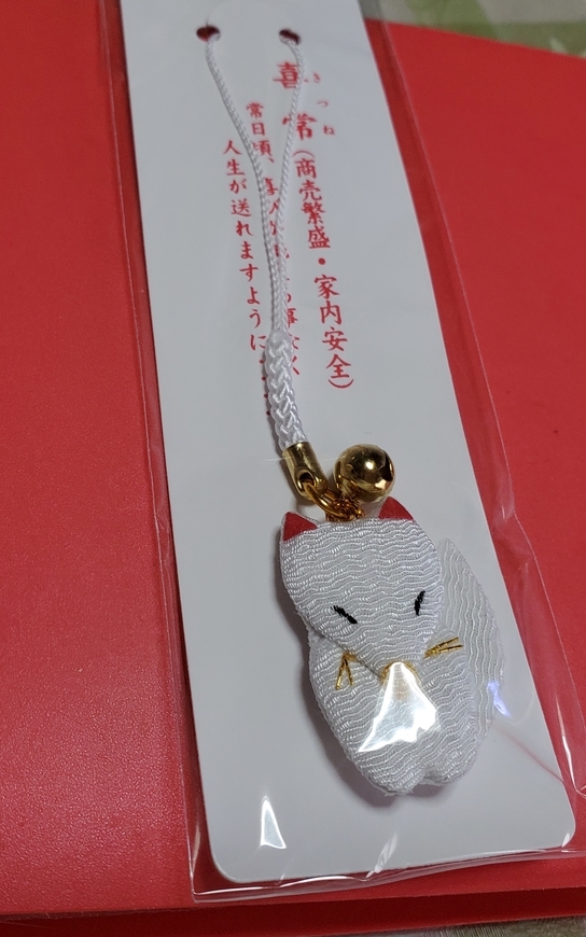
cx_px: 239
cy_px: 468
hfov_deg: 33.5
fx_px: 971
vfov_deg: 51.5
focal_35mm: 38
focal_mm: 4.3
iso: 125
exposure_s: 1/100
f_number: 2.4
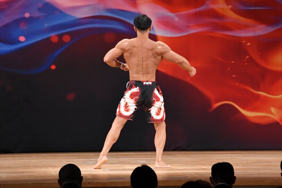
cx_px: 141
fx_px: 1879
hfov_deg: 8.6
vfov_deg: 5.7
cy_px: 94
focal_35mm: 240
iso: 3200
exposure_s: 1/400
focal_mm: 160
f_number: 5.6
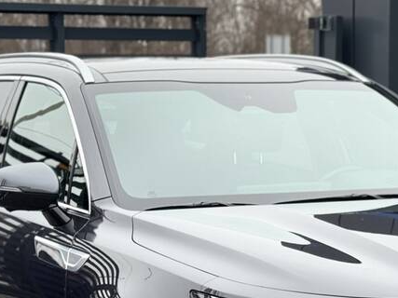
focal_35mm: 135
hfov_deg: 14.6
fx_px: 1552
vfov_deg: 10.9
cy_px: 300
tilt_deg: -8.4
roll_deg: +0.0
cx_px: 296
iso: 64
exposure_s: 1/549
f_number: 1.78
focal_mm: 6.76
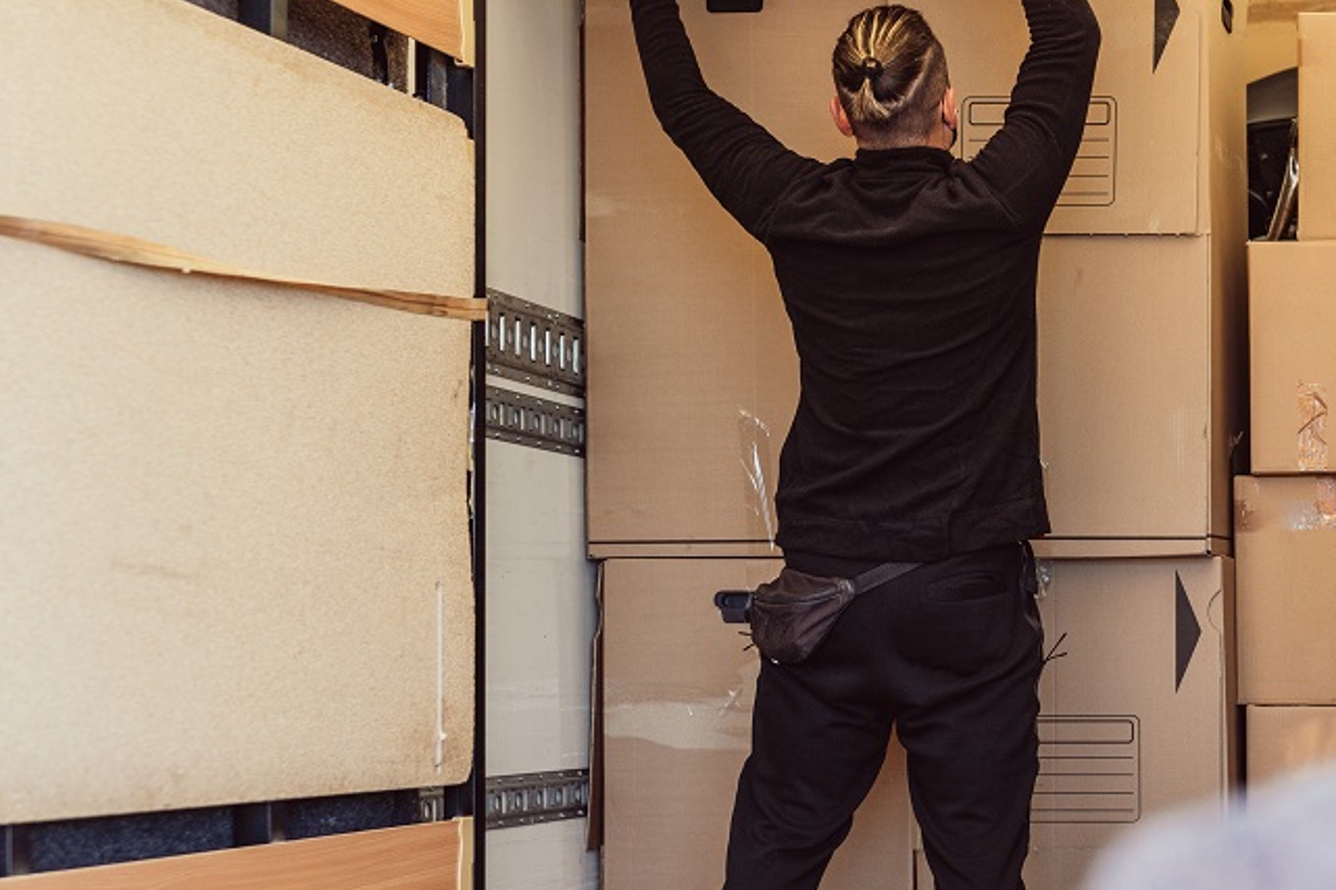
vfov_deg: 18.4
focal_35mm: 74
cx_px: 865
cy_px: 304
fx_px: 2734
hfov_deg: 27.3
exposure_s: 1/400
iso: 100
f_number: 2
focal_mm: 35
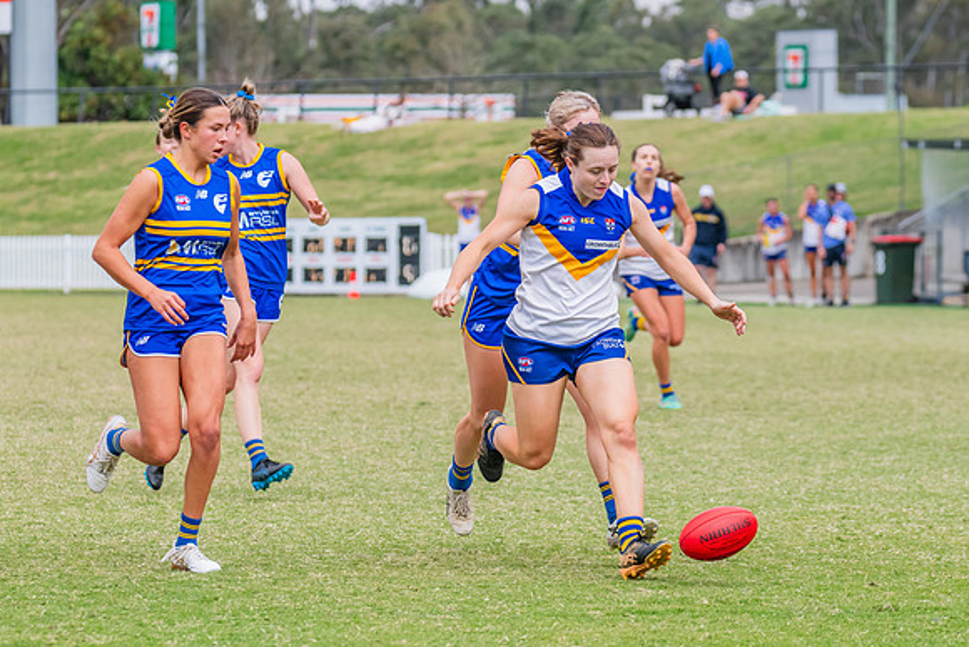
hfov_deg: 8.3
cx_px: 553
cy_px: 337
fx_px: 6682
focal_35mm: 248
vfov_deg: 5.5
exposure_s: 1/1250
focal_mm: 195
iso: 800
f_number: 7.1
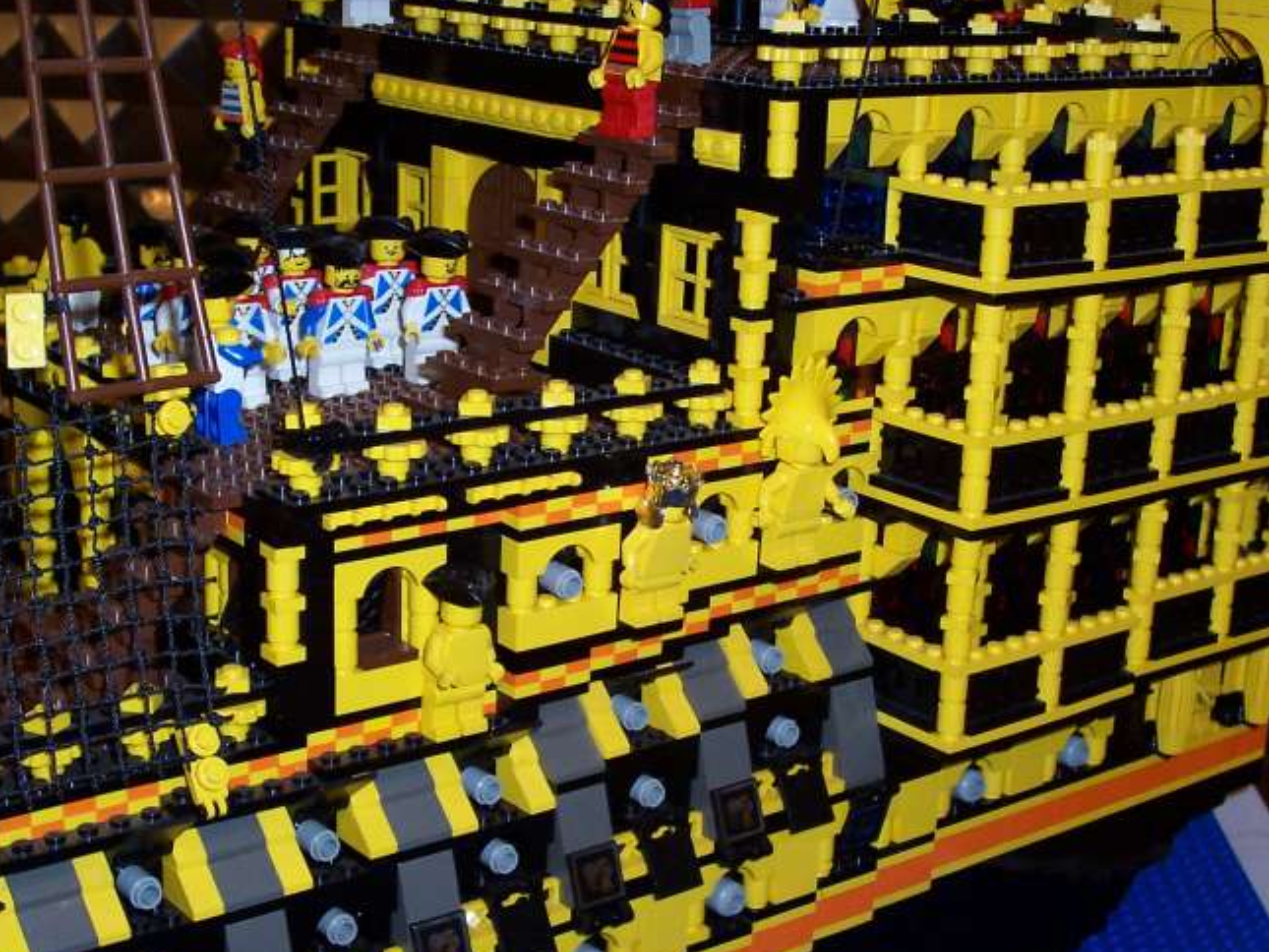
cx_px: 591
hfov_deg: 33.2
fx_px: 2127
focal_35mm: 58
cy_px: 509
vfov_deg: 25.2
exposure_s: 1/60
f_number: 3
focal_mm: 7
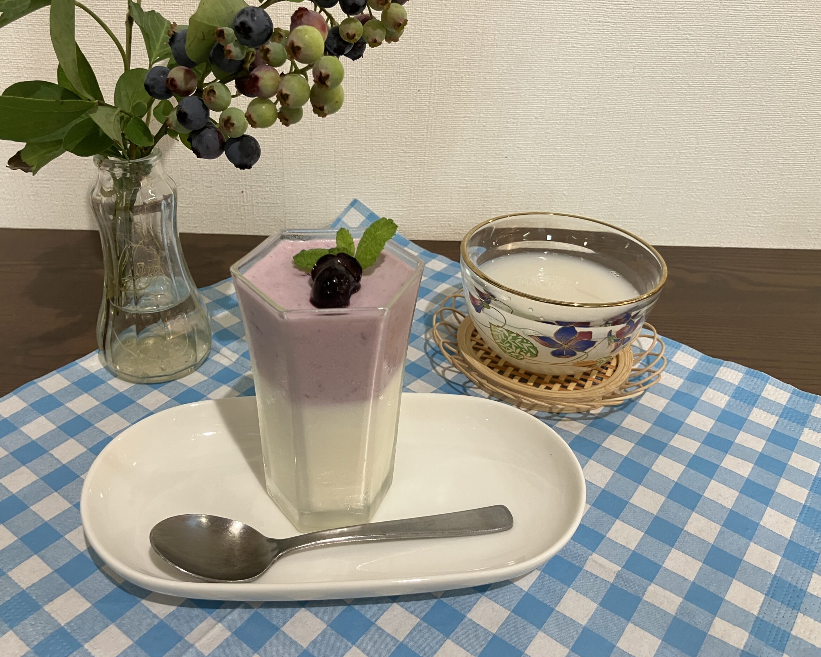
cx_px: 386
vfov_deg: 48.5
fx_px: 729
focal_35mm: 30
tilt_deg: -32.4
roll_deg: -2.2
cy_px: 338
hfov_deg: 58.7
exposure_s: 1/60
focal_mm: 3.99
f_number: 1.8
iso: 125
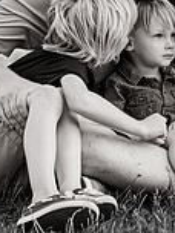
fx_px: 1436
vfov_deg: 9.2
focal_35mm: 213
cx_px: 154
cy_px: 14
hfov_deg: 7.0
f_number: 2.8
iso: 160
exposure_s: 1/500
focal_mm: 58
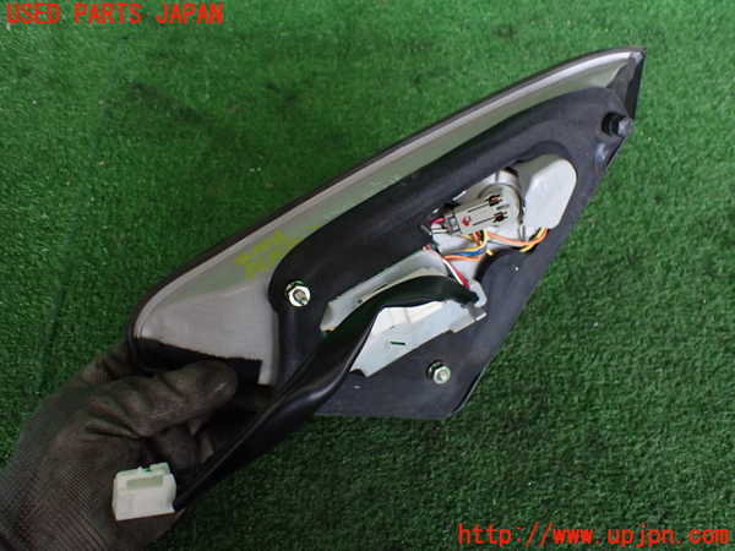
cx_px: 368
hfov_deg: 60.0
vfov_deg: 46.8
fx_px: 637
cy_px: 276
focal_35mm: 30
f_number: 2.3
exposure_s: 1/125
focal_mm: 5.4
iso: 400
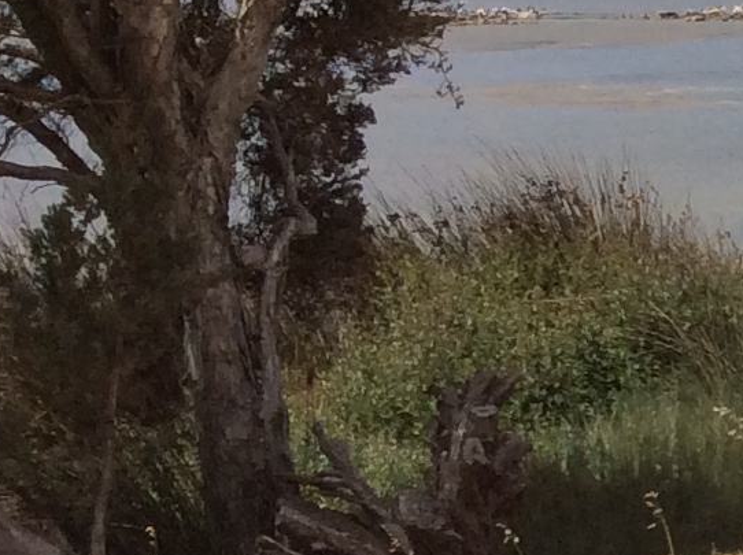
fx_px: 3280
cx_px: 1648
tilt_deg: -11.4
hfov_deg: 11.3
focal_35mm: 153
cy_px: 411
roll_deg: +1.8
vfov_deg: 9.7
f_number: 2.4
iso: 32
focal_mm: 3.3
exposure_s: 1/3185
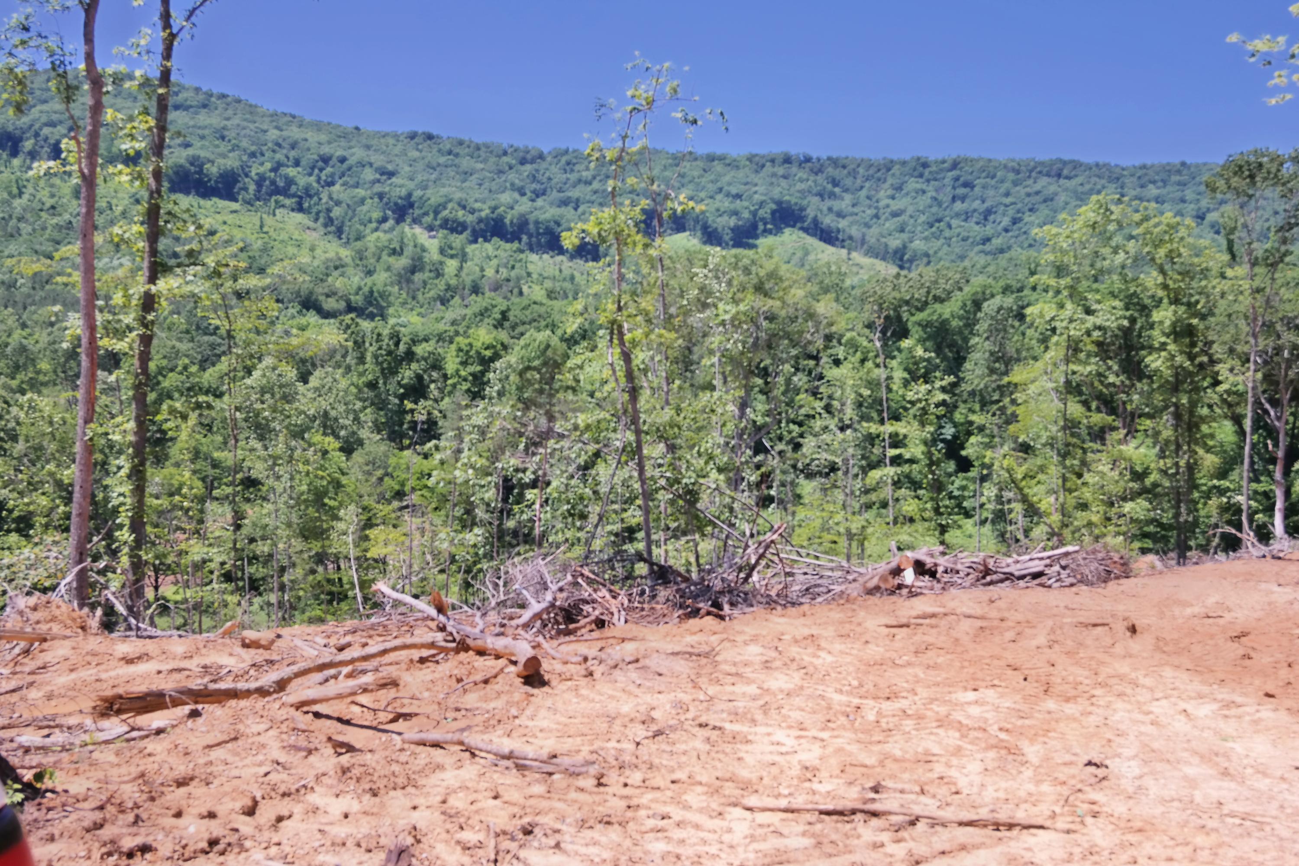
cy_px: 433
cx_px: 650
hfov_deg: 53.1
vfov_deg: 36.9
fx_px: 1299
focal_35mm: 36
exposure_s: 1/200
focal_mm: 24
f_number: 8
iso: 100
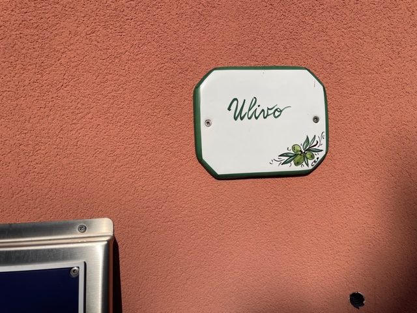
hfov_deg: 67.3
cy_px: 156
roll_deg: +2.6
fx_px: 313
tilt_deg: +0.2
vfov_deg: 53.1
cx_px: 208
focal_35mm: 26
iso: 32
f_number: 1.6
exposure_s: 1/9091
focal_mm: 4.2
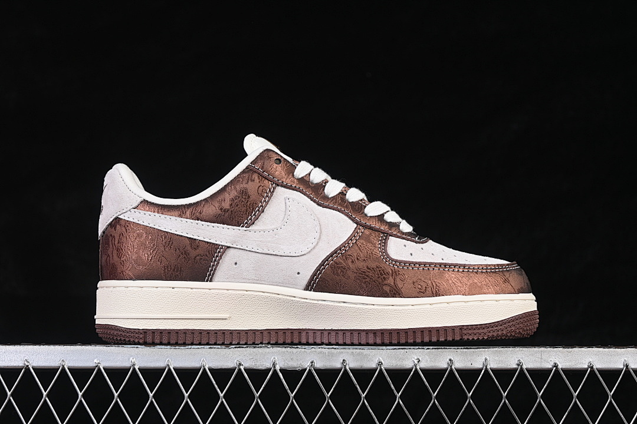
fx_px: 1327
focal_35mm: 75
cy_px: 212
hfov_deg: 27.0
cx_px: 318
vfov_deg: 18.2
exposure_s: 1/60
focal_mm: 50
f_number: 7.1
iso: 160
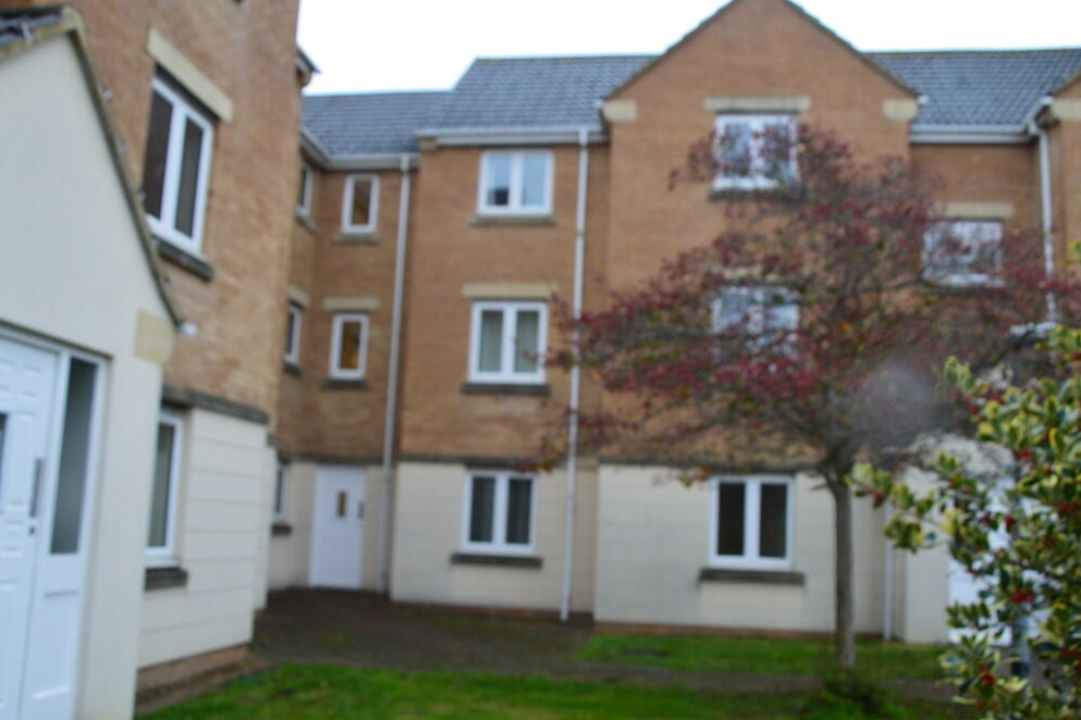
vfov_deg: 38.9
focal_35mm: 34
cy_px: 361
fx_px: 1021
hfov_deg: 55.8
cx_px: 530
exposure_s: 1/30
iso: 400
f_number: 7.1
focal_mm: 22
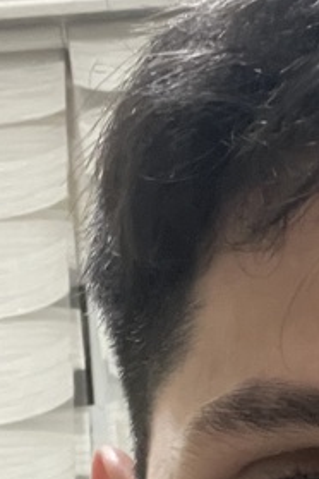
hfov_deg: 12.7
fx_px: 1369
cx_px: 448
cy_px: 553
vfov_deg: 18.9
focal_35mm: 103
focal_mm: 2.71
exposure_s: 1/17
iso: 800
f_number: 2.2
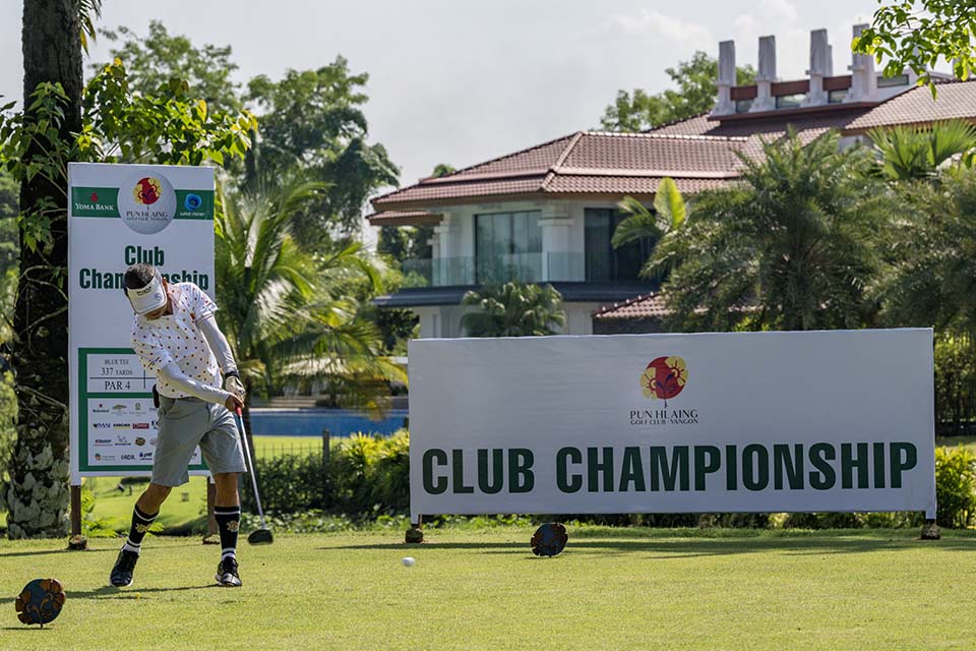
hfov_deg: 22.1
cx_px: 488
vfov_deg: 14.9
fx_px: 2494
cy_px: 326
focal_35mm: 92
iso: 250
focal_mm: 92
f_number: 5.6
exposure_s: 1/2000
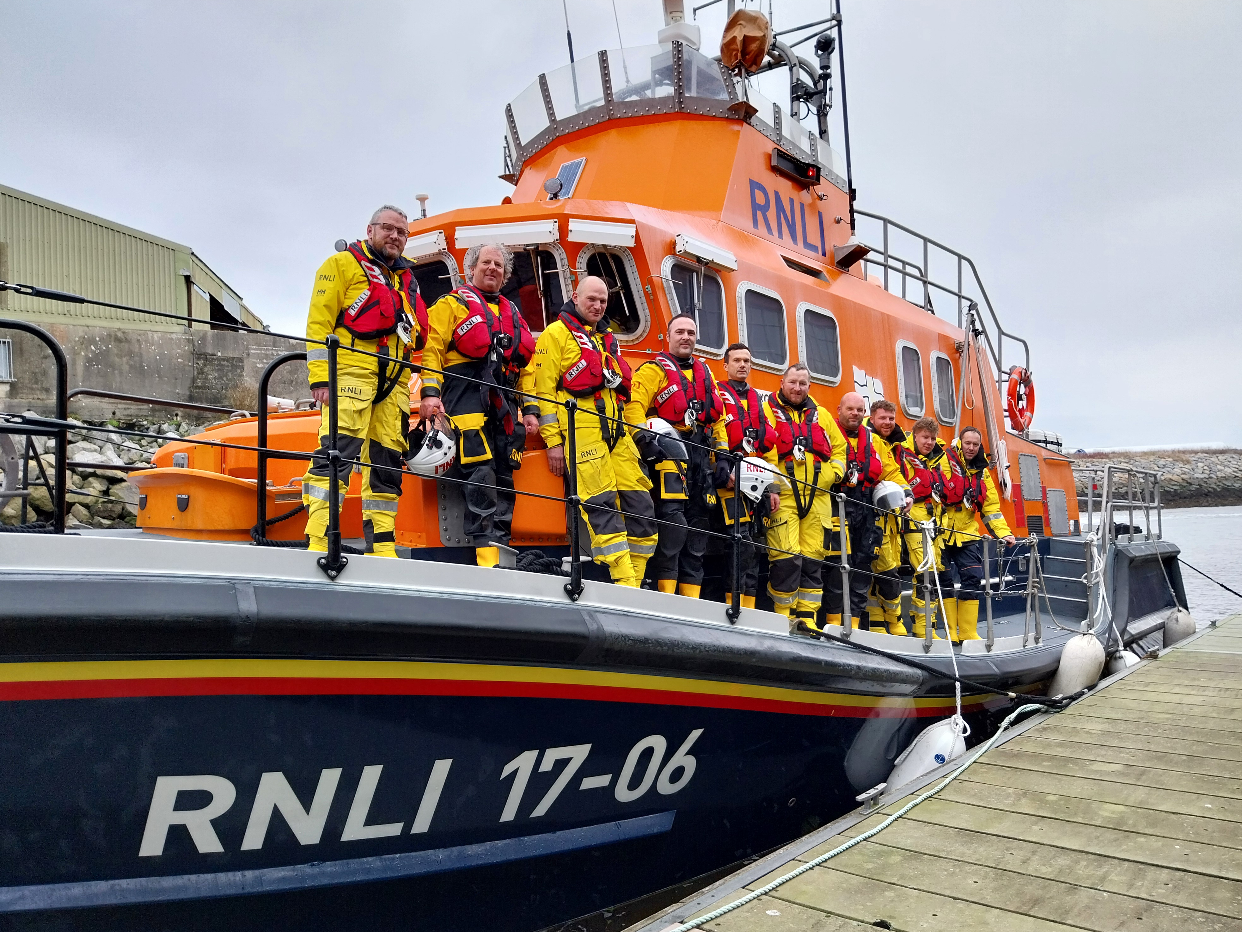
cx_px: 619
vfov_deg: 51.3
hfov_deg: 65.3
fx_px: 969
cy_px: 479
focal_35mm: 27
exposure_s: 1/144
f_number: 1.8
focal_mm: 4
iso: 25
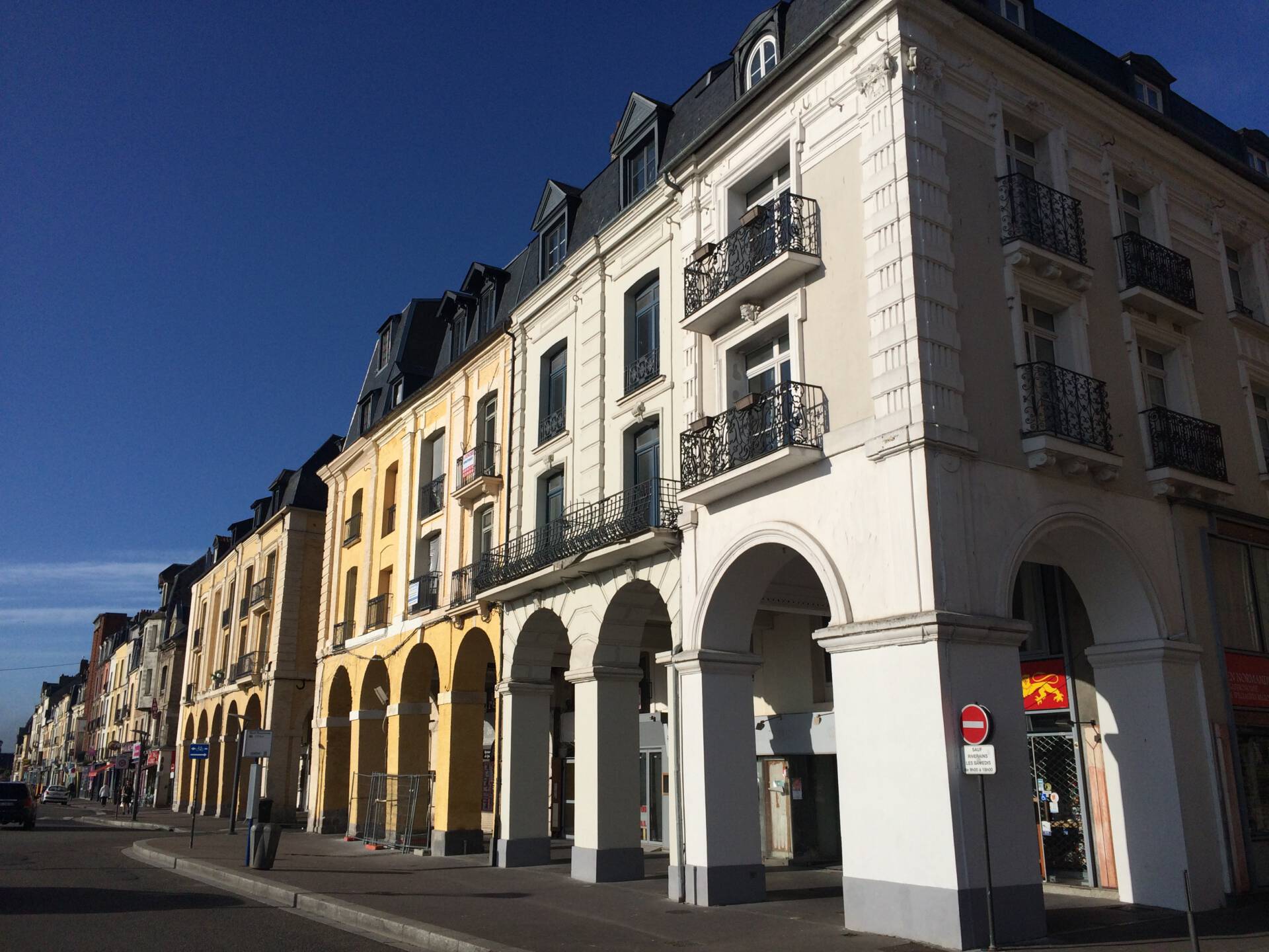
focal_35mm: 29
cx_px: 634
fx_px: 1063
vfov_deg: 48.2
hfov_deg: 61.7
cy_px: 476
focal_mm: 4.15
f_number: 2.2
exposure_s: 1/5882
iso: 32
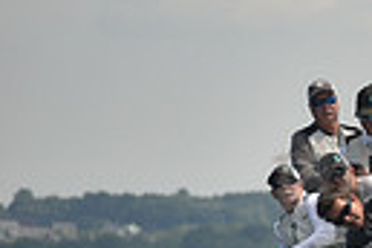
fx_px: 9320
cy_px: 247
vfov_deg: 1.5
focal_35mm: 902
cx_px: 831
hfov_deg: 2.3
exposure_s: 1/1250
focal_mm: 200
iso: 320
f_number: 5.6
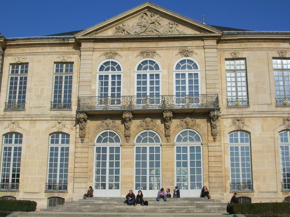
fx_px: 385
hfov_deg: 41.3
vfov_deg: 31.5
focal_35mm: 46
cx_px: 145
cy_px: 108
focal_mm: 7.7
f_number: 5.4
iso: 50
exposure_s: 1/728
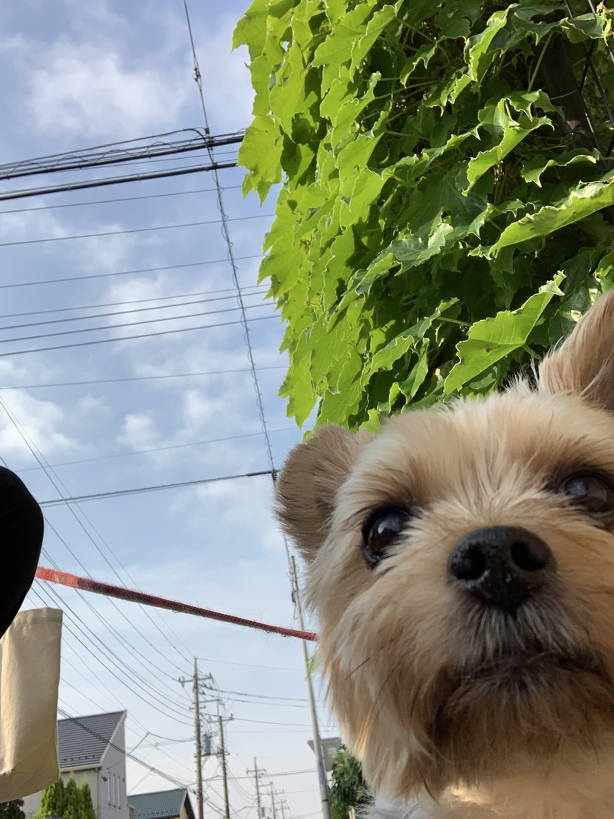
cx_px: 279
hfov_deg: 39.6
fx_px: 852
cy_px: 447
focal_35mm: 36
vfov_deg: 51.3
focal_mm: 2.87
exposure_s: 1/611
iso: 16
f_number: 2.2
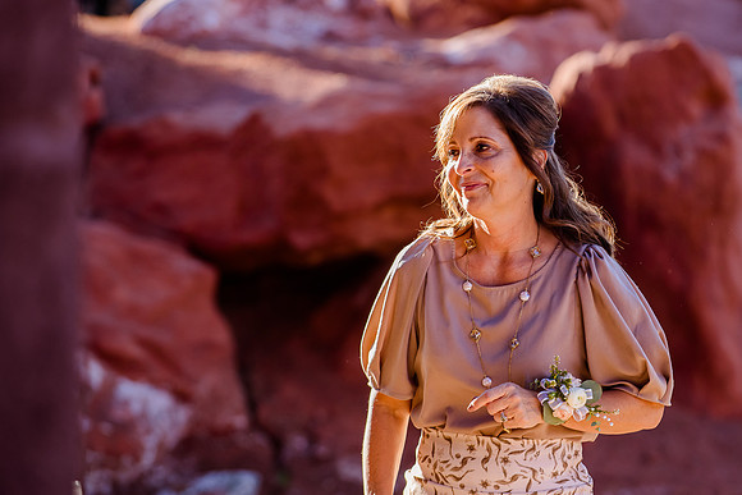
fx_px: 5101
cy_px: 193
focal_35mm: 247
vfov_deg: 5.6
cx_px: 489
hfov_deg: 8.3
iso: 320
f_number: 3.5
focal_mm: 175
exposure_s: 1/640
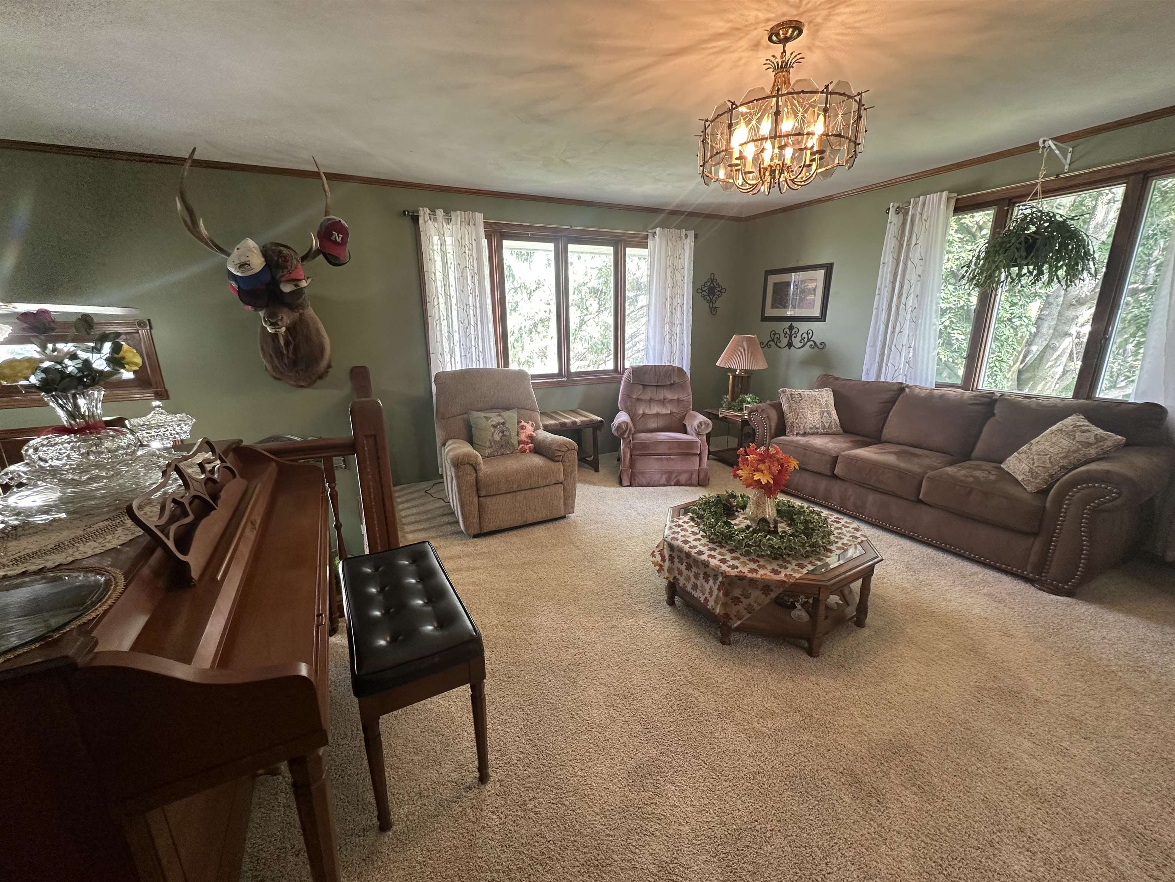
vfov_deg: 85.7
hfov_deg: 102.1
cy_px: 441
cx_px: 588
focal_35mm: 14
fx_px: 475
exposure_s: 1/60
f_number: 2.2
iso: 160
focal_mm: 2.22
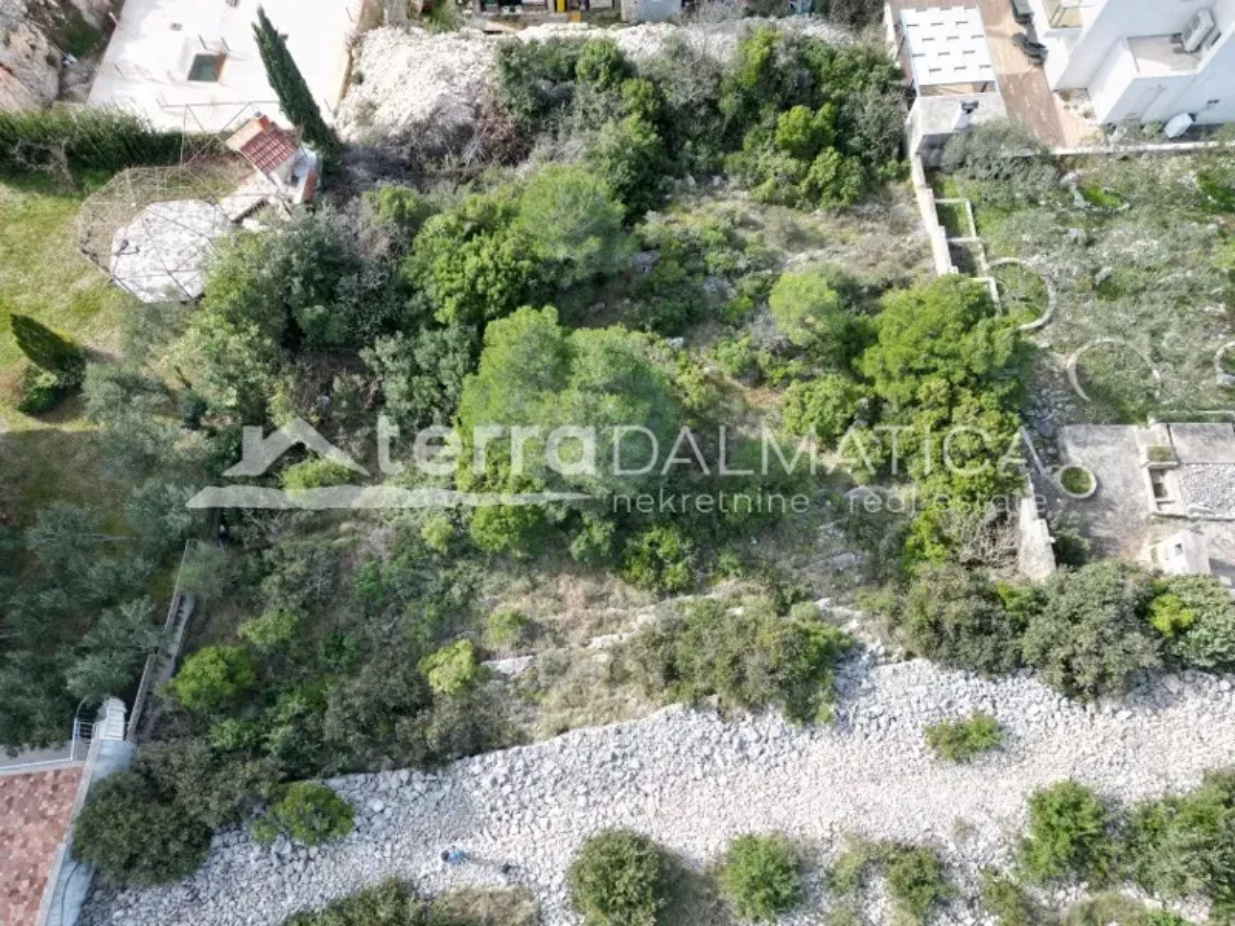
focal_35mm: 24
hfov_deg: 71.6
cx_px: 618
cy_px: 463
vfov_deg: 56.8
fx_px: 856
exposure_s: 1/1000
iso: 150
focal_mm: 6.72
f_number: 1.7
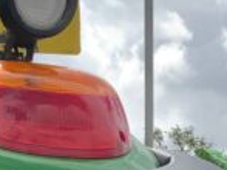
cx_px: 191
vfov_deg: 7.2
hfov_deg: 9.8
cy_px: 267
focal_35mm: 202
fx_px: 1324
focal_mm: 3
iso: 16
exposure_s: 1/1250
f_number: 1.8
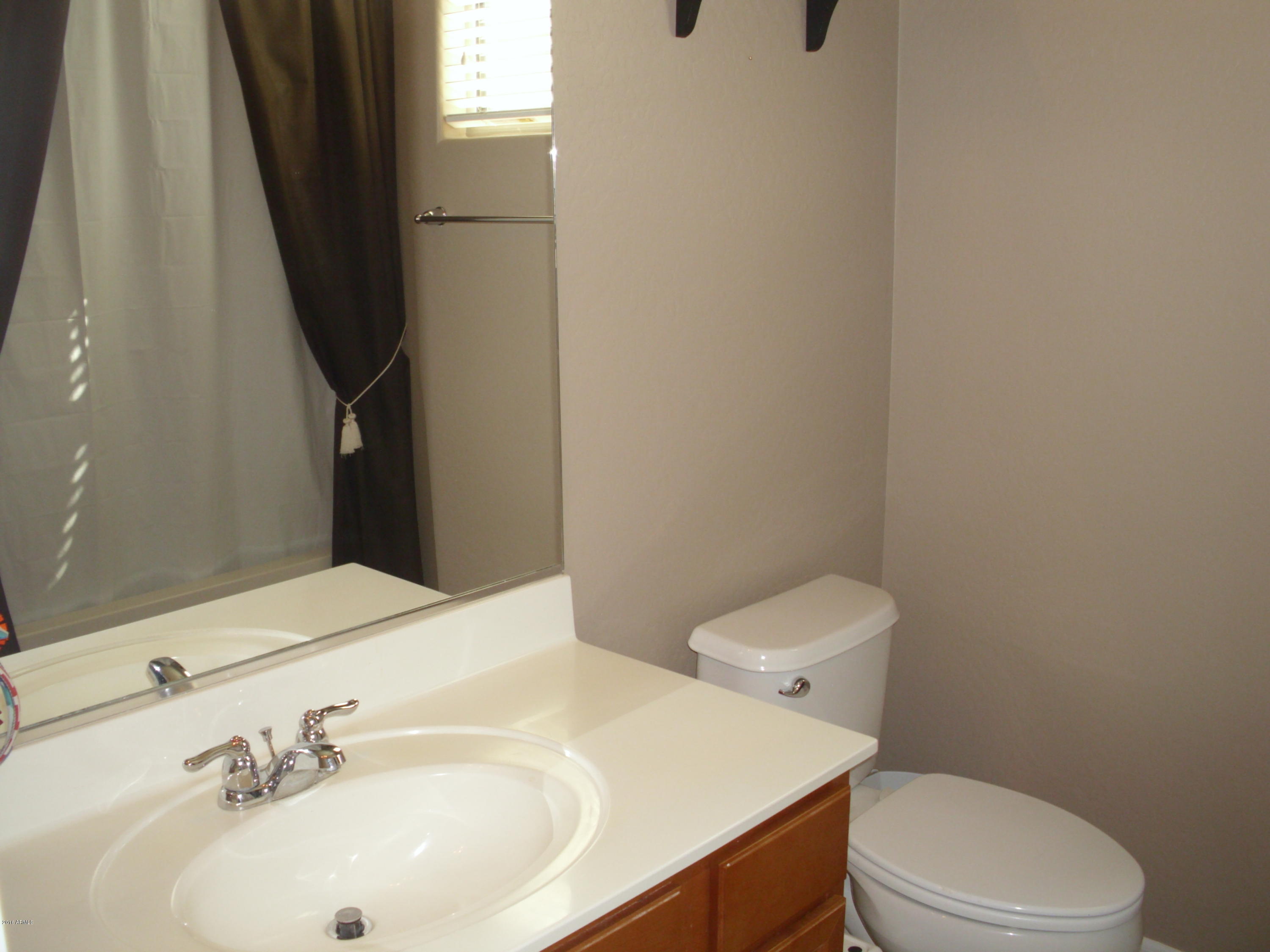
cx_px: 635
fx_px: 1394
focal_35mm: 38
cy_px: 476
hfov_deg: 49.0
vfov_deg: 37.7
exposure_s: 1/60
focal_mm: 6.3
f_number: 2.9
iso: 200
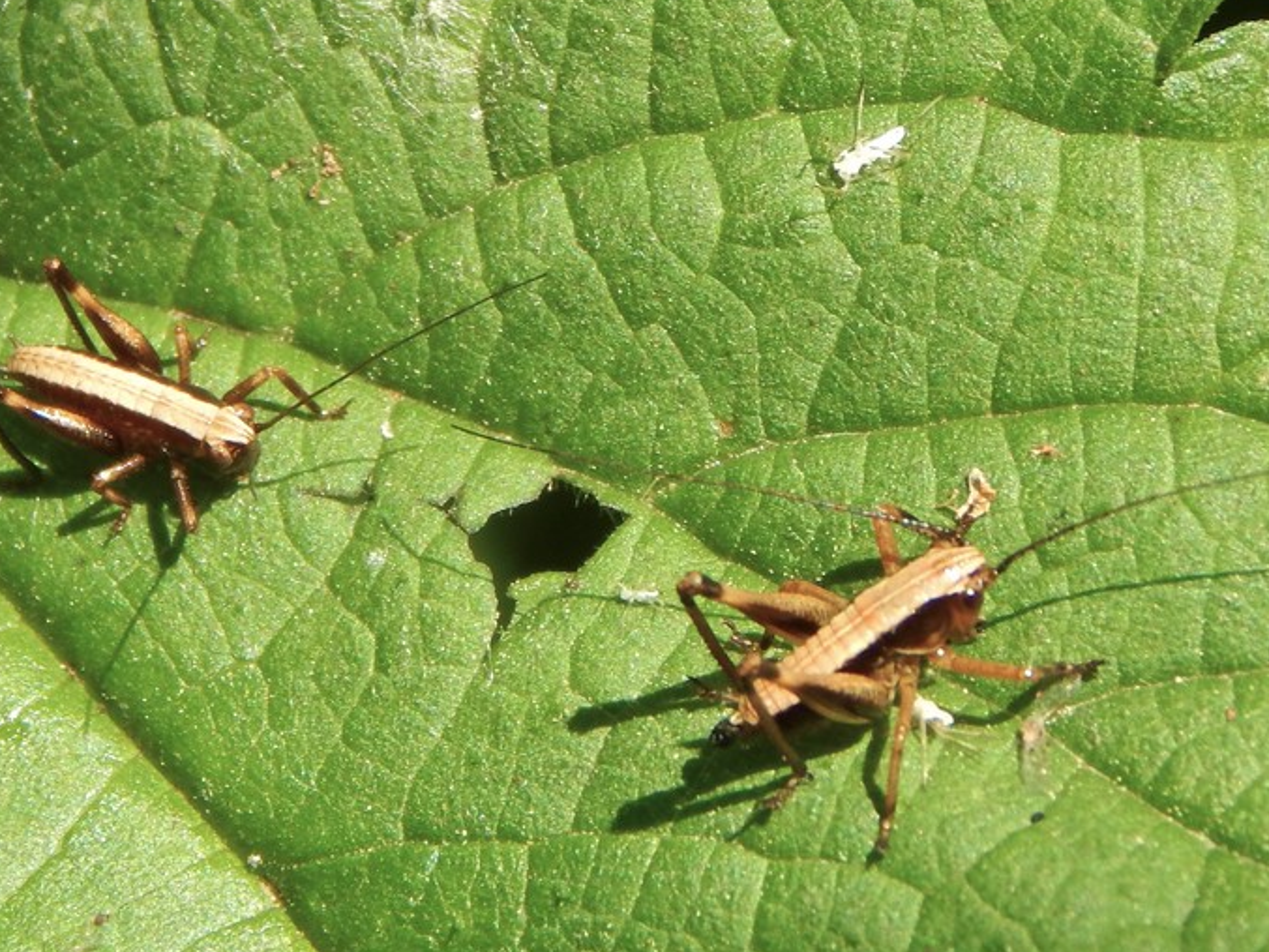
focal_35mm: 261
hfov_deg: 7.6
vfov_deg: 5.7
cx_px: 584
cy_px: 542
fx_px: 9570
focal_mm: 37.1
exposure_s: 1/250
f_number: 5.4
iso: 125
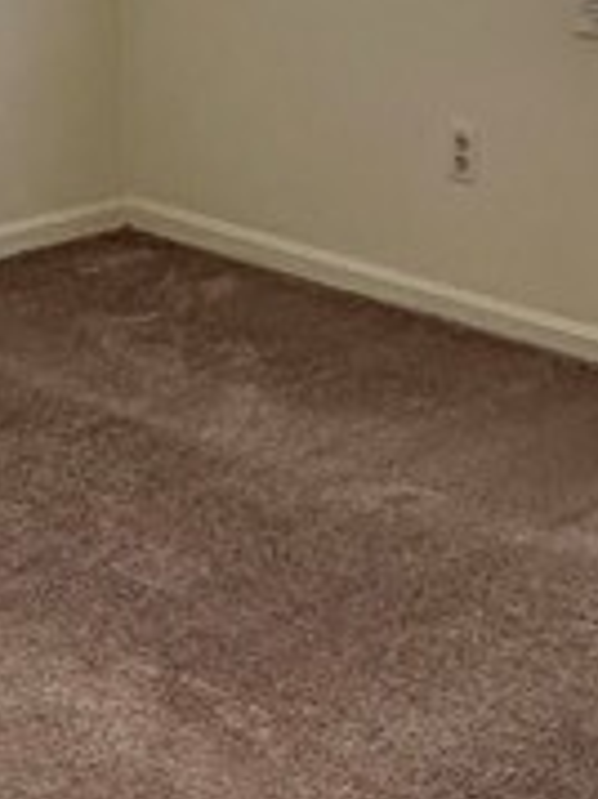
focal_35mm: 80
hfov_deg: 18.1
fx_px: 1845
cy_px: 174
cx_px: 62
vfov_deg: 24.1
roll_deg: +2.0
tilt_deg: -13.3
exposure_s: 1/60
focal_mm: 2.22
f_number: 2.2
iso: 500
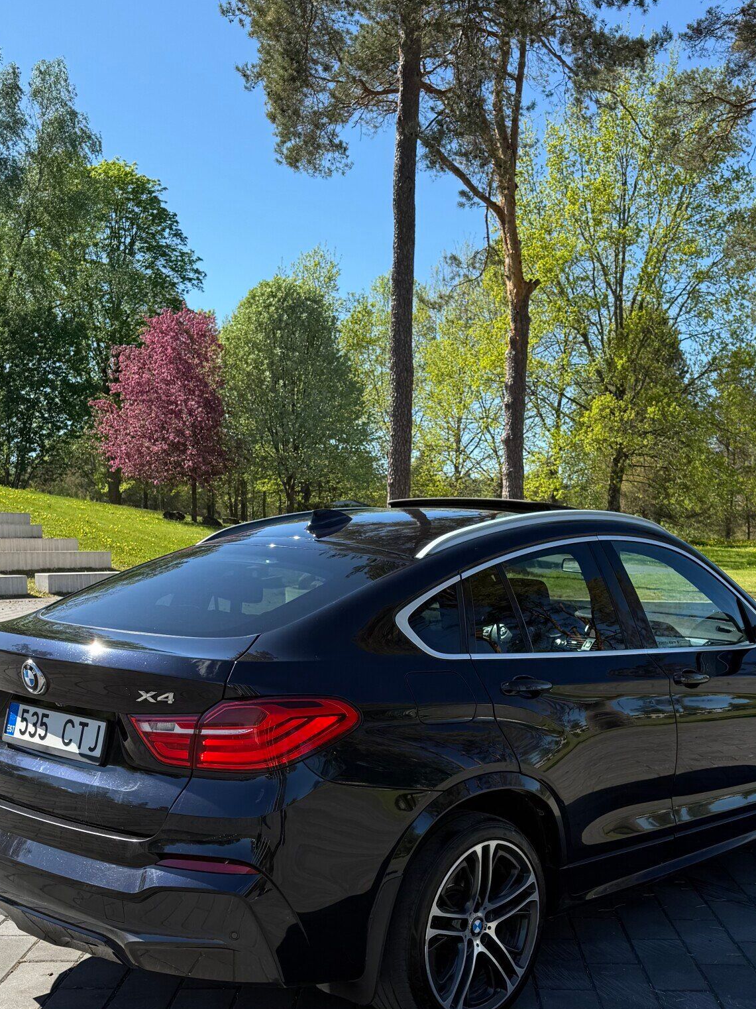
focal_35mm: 41
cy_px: 701
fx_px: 1194
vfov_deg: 44.8
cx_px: 466
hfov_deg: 35.0
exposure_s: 1/1949
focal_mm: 6.76
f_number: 1.78
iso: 80
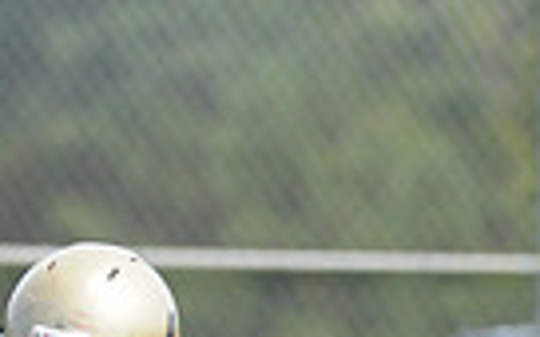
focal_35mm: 1563
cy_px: 620
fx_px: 23002
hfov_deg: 1.3
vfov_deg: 0.8
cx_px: -465
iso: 1600
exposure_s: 1/5000
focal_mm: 240
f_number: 4
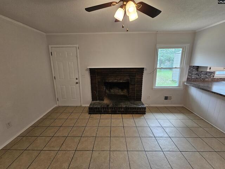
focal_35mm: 13
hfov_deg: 106.2
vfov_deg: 89.9
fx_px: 84
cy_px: 84
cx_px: 112
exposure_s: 1/60
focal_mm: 2.2
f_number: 2.2
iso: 160
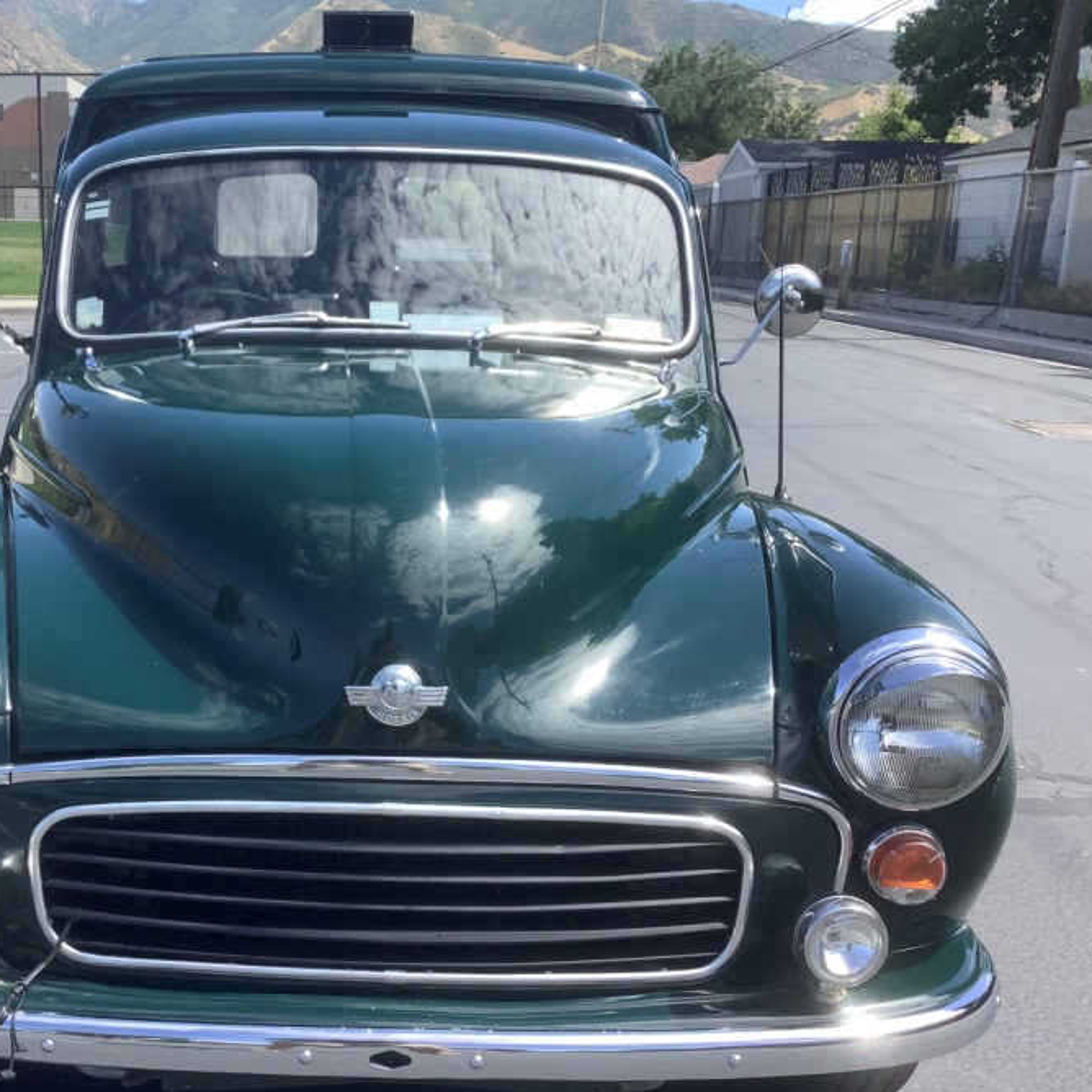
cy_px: 575
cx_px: 317
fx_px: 1499
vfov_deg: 40.0
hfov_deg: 39.3
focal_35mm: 42
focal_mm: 3.3
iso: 25
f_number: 2.4
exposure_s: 1/595
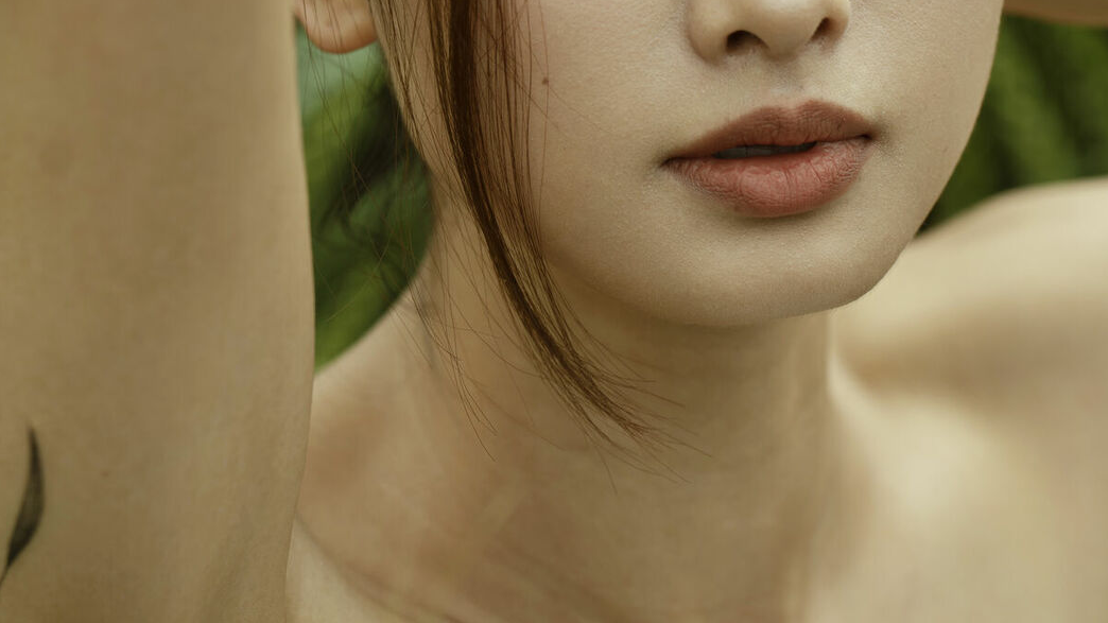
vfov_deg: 6.5
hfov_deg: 11.5
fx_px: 5523
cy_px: 144
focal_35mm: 188
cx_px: 555
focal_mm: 119
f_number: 4.5
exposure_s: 1/250
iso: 50
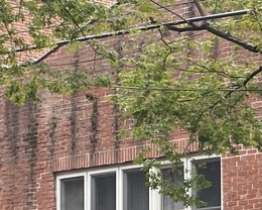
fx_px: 1210
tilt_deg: +0.1
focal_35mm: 156
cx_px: 619
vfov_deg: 9.8
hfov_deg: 10.7
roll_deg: -0.5
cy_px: 248
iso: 40
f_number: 1.8
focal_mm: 4.25
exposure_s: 1/122
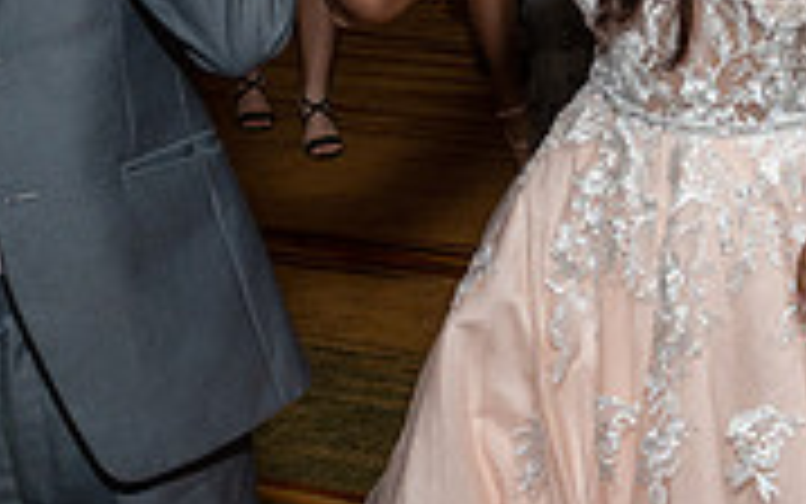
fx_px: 2505
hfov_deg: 18.1
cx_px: 642
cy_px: -47
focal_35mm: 114
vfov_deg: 11.3
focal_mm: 19
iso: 400
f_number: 6.3
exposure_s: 1/250
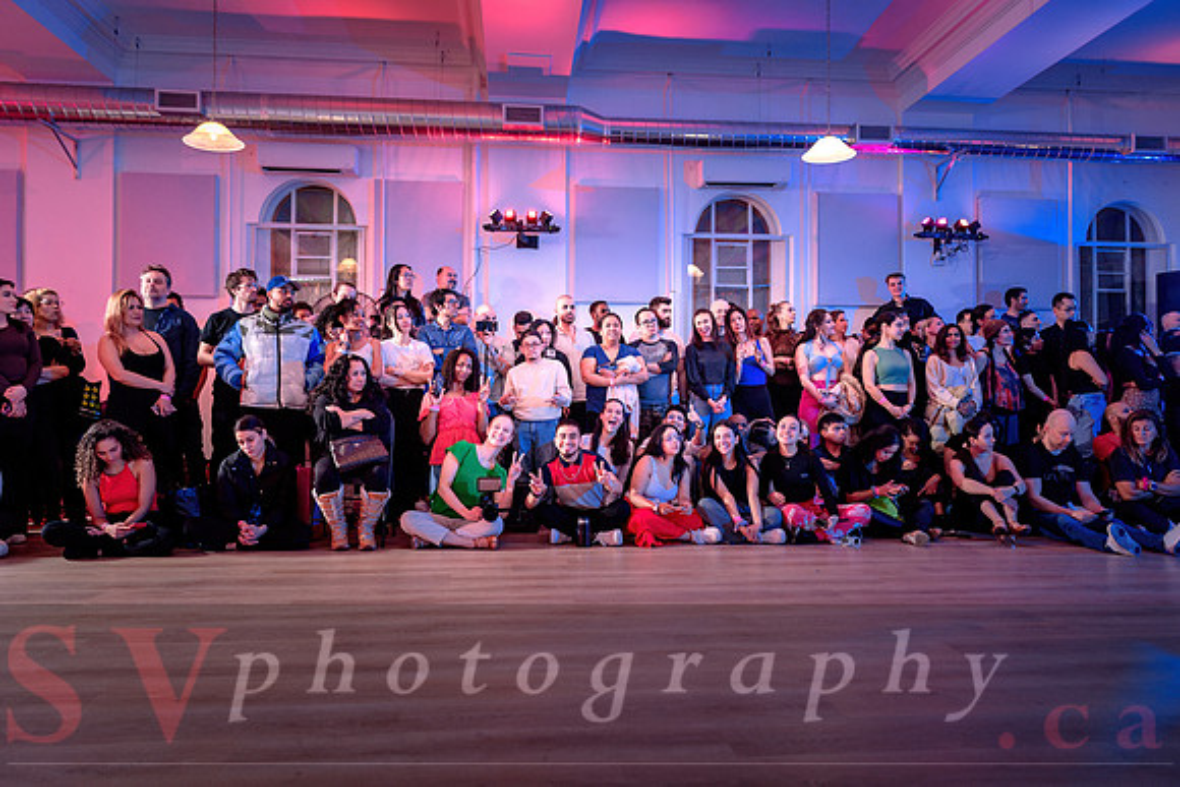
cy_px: 394
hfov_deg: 73.6
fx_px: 788
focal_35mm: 24
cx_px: 591
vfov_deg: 53.1
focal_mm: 24
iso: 1000
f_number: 2.8
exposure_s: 1/100
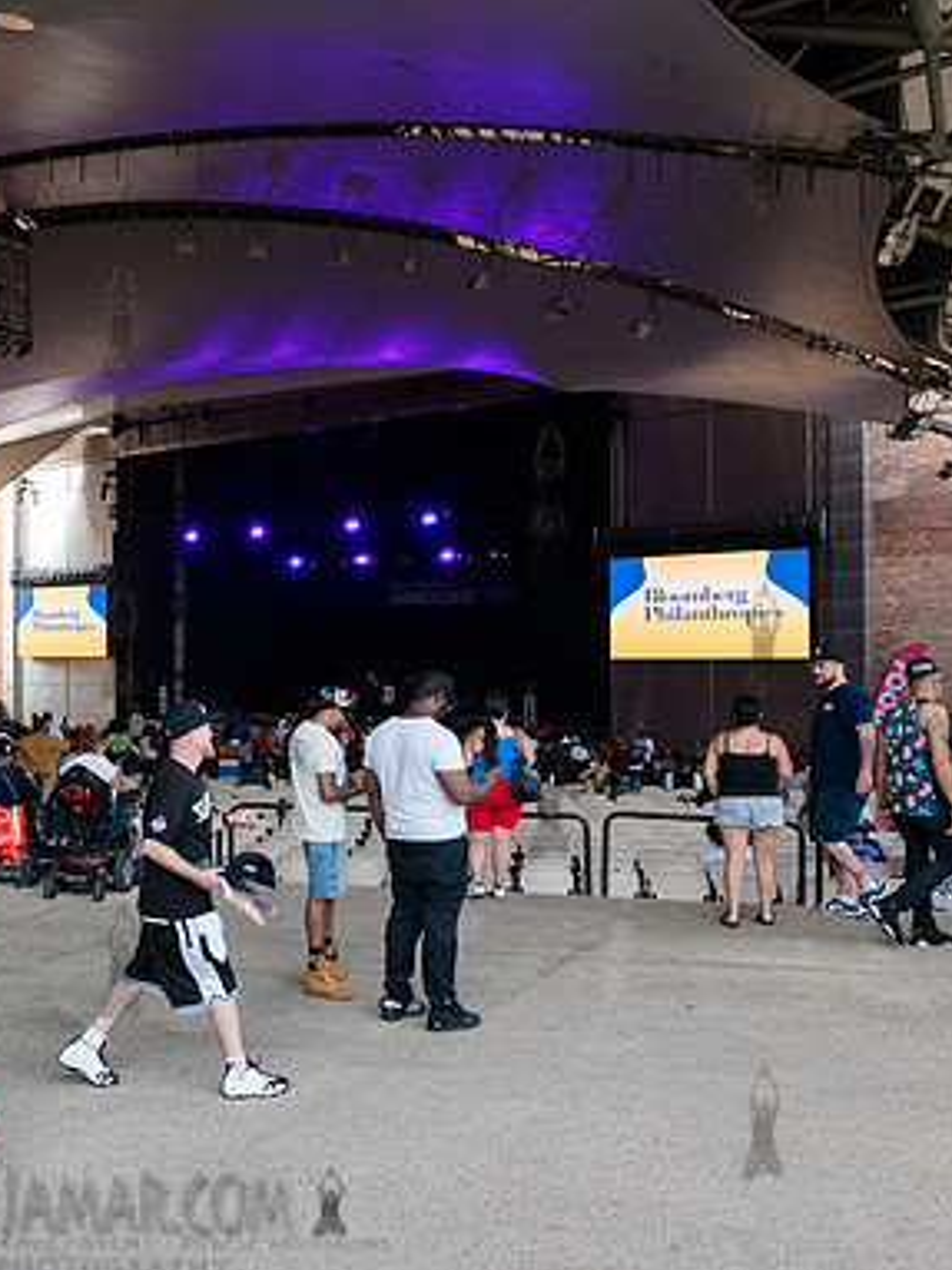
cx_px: 119
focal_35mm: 35
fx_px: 1284
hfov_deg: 38.3
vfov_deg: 52.6
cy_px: 638
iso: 5000
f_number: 5.6
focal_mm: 24
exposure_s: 1/1600
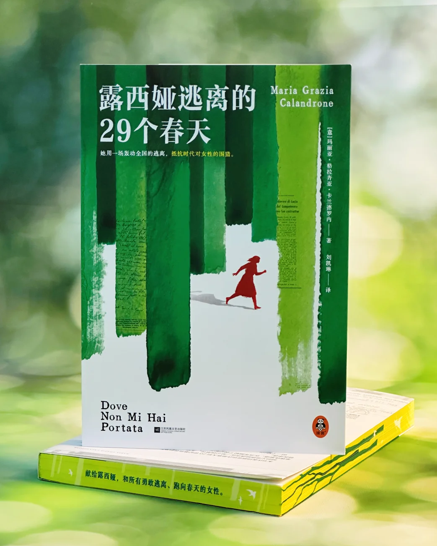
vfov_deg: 23.0
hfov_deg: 18.5
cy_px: 268
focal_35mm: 83
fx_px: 1342
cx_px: 213
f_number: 2.8
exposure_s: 1/50
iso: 125
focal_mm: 9
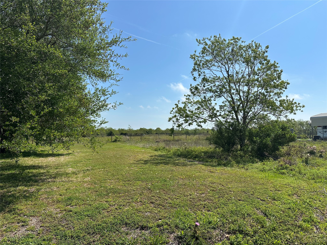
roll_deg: -0.1
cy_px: 122
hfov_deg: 71.6
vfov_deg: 56.8
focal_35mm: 24
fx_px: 227
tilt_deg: +3.0
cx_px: 164
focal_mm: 6.86
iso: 80
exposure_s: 1/6623
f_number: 1.78
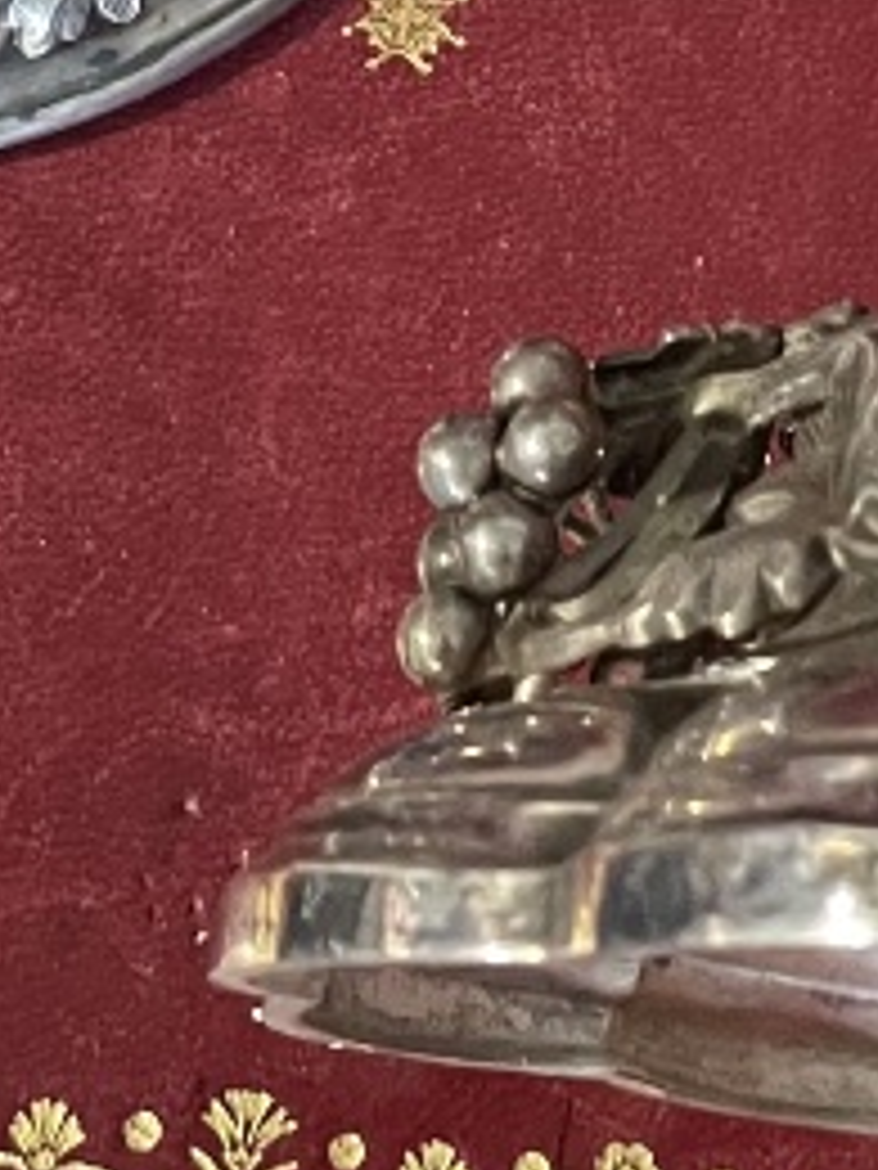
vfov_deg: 15.1
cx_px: 860
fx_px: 4058
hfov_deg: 12.2
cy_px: -621
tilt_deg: -71.1
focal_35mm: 120
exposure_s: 1/50
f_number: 1.6
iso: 500
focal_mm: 4.2
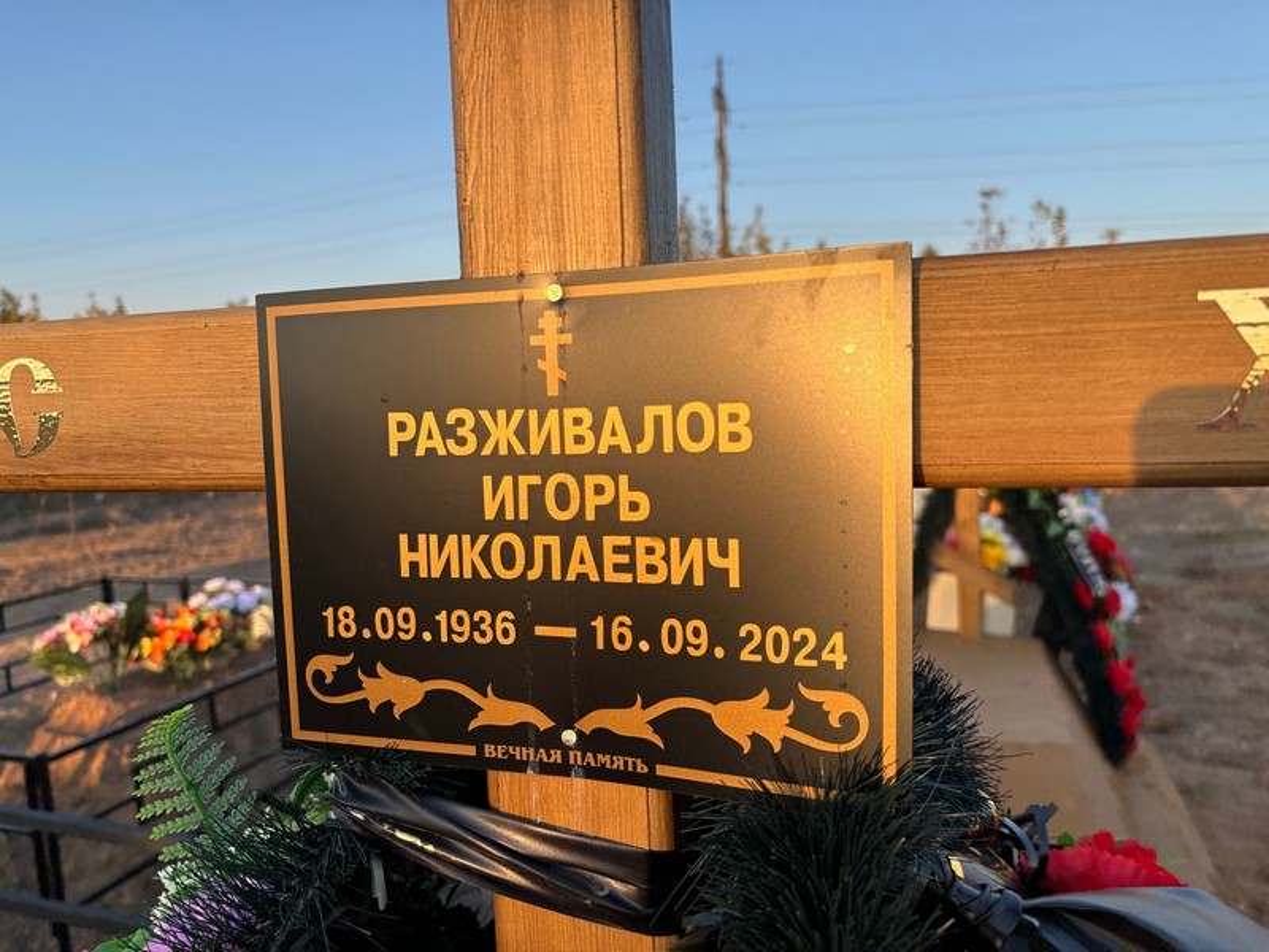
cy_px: 476
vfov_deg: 53.1
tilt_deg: -12.5
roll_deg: -0.7
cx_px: 634
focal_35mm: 26
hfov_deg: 67.3
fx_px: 953
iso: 50
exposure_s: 1/824
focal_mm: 5.96
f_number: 1.6
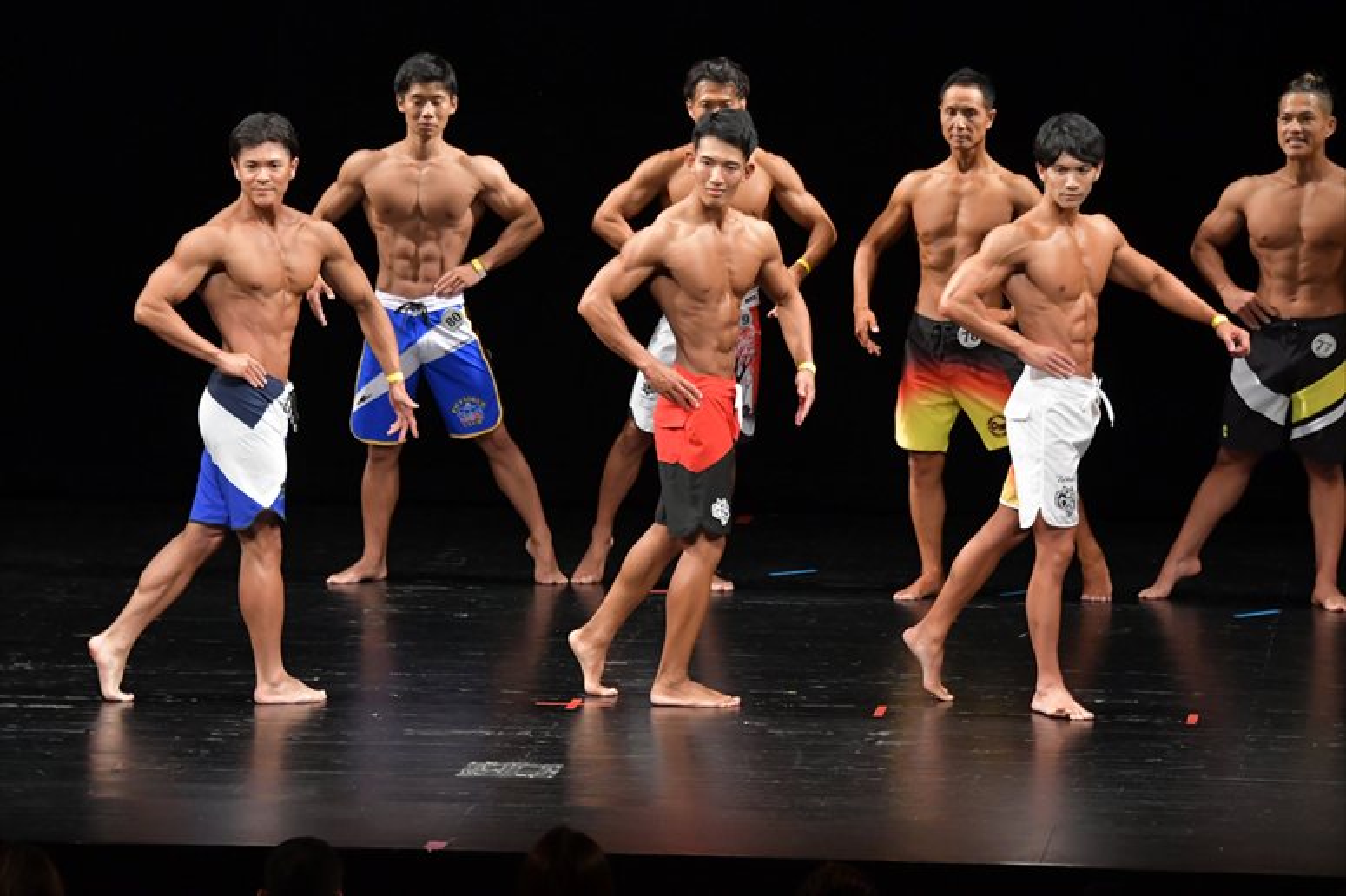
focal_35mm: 217
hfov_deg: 9.5
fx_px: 8110
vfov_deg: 6.3
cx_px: 673
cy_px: 448
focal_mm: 145
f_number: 5.6
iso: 3200
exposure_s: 1/400
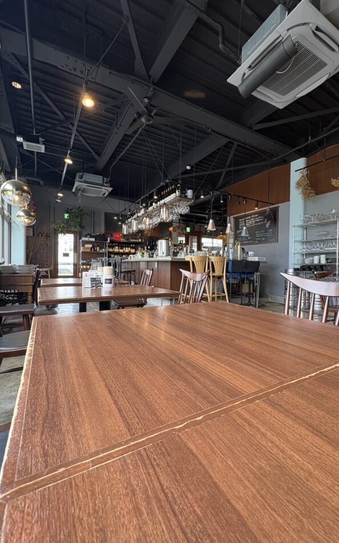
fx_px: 236
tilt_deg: -0.4
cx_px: 183
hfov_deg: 71.2
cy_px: 270
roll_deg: -1.0
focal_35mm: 16
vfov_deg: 97.8
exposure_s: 1/60
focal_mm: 2.22
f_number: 2.2
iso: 125
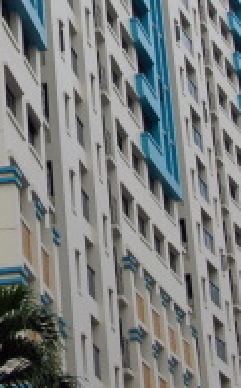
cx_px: -60
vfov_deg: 14.5
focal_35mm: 142
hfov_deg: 9.1
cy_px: -4
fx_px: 1497
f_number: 4.5
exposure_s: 1/800
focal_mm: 26
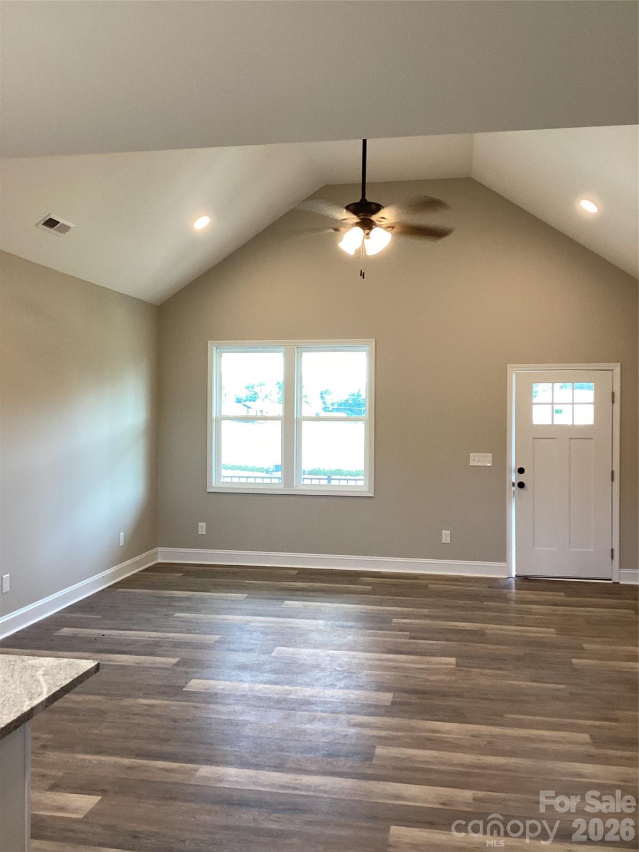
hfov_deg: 45.4
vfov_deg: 58.4
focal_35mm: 31
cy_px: 426
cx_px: 320
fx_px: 763
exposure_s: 1/60
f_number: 2.4
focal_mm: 3.3
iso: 80
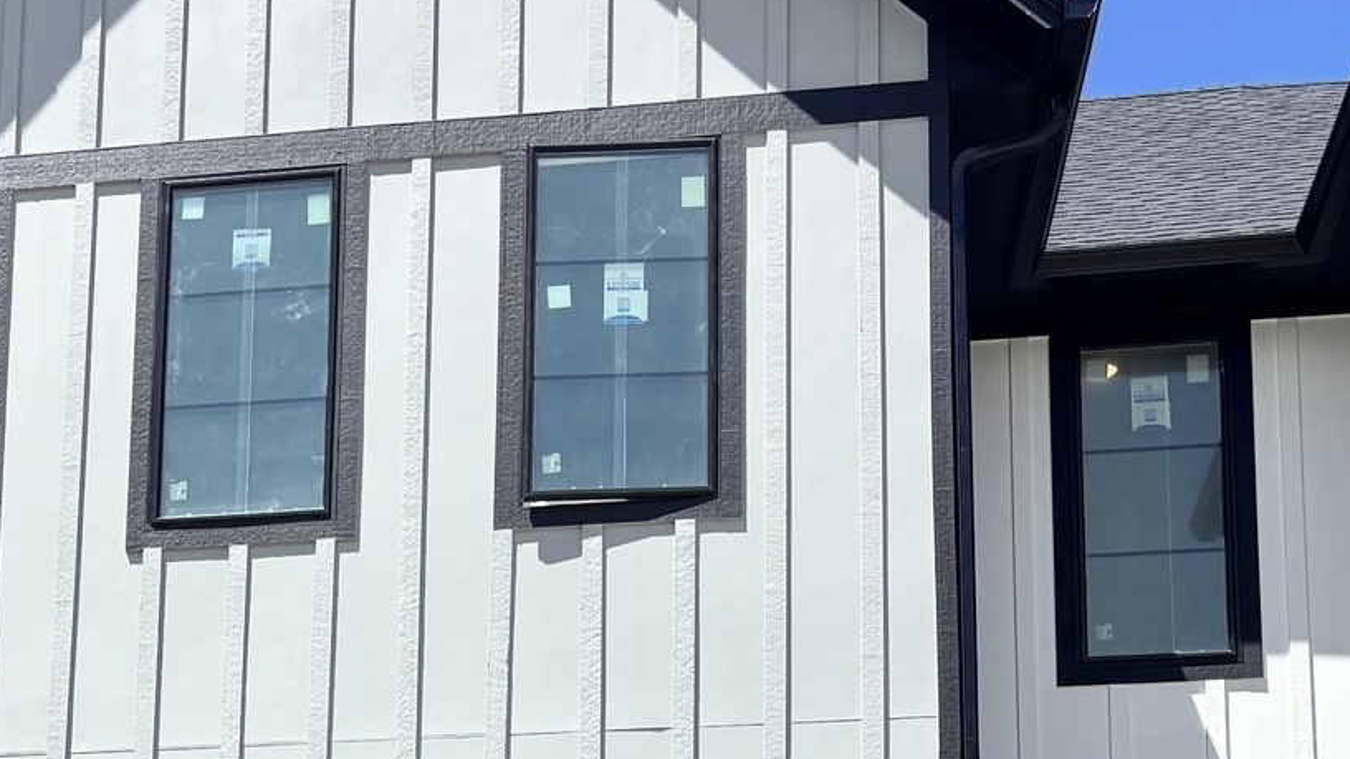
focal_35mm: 80
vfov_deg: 13.9
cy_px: 1219
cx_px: 126
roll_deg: -3.3
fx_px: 2864
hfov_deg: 25.7
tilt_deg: +10.9
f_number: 1.6
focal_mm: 5.96
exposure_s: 1/4082
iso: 50
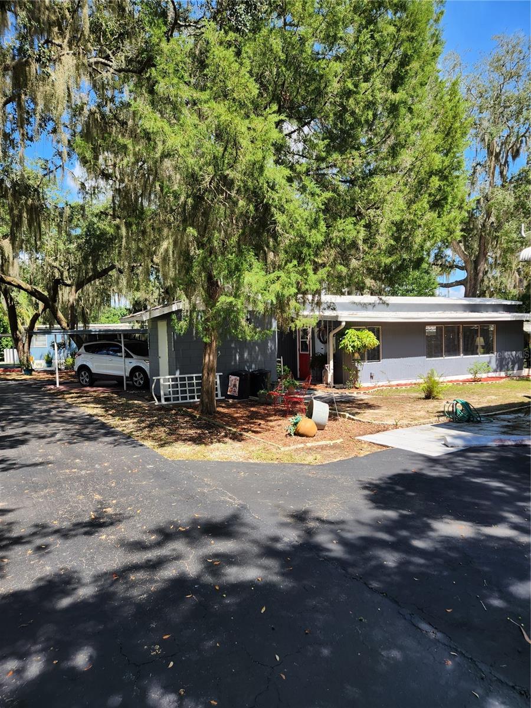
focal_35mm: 23
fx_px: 470
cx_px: 266
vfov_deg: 73.9
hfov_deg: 58.9
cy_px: 354
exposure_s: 1/523
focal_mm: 5.4
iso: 20
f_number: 1.8
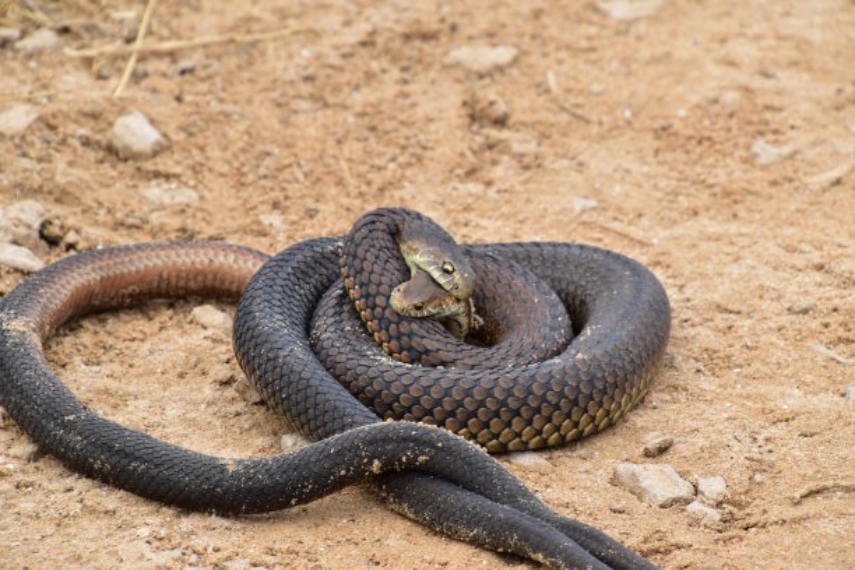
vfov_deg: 2.3
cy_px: 285
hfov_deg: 3.4
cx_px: 428
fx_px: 14249
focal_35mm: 600
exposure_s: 1/250
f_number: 10
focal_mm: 400
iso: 400
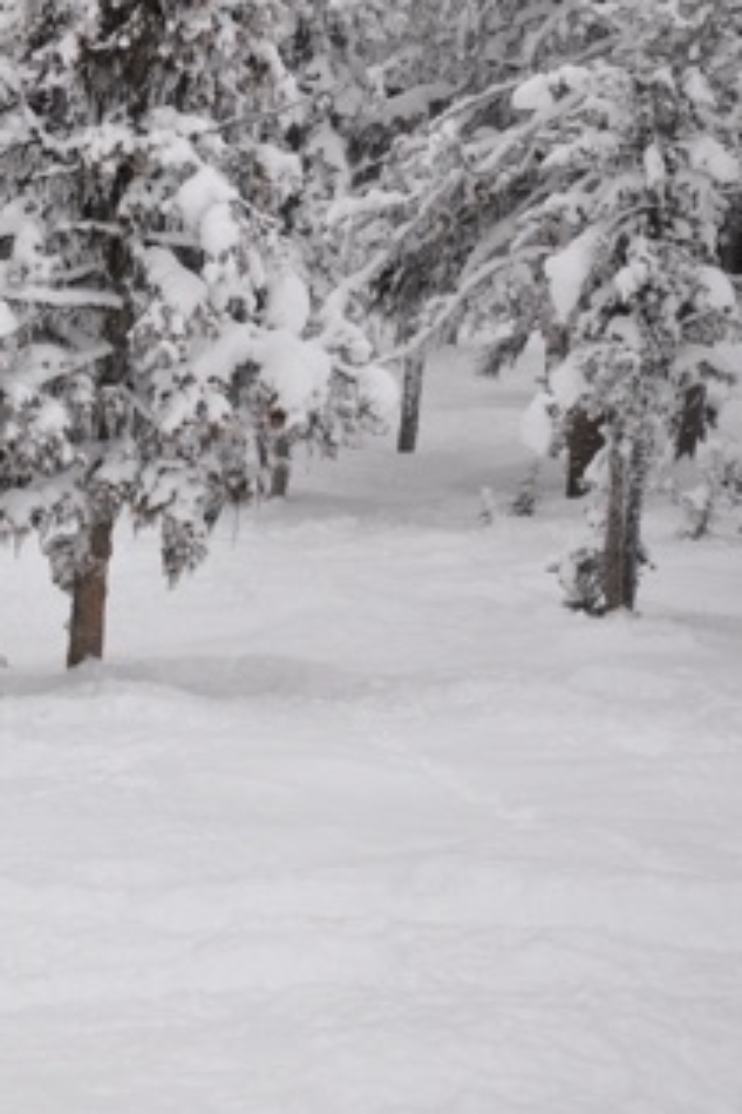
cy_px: 557
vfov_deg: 17.4
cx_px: -95
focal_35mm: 118
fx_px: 3652
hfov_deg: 11.4
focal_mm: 52
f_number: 9
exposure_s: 1/320
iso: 200
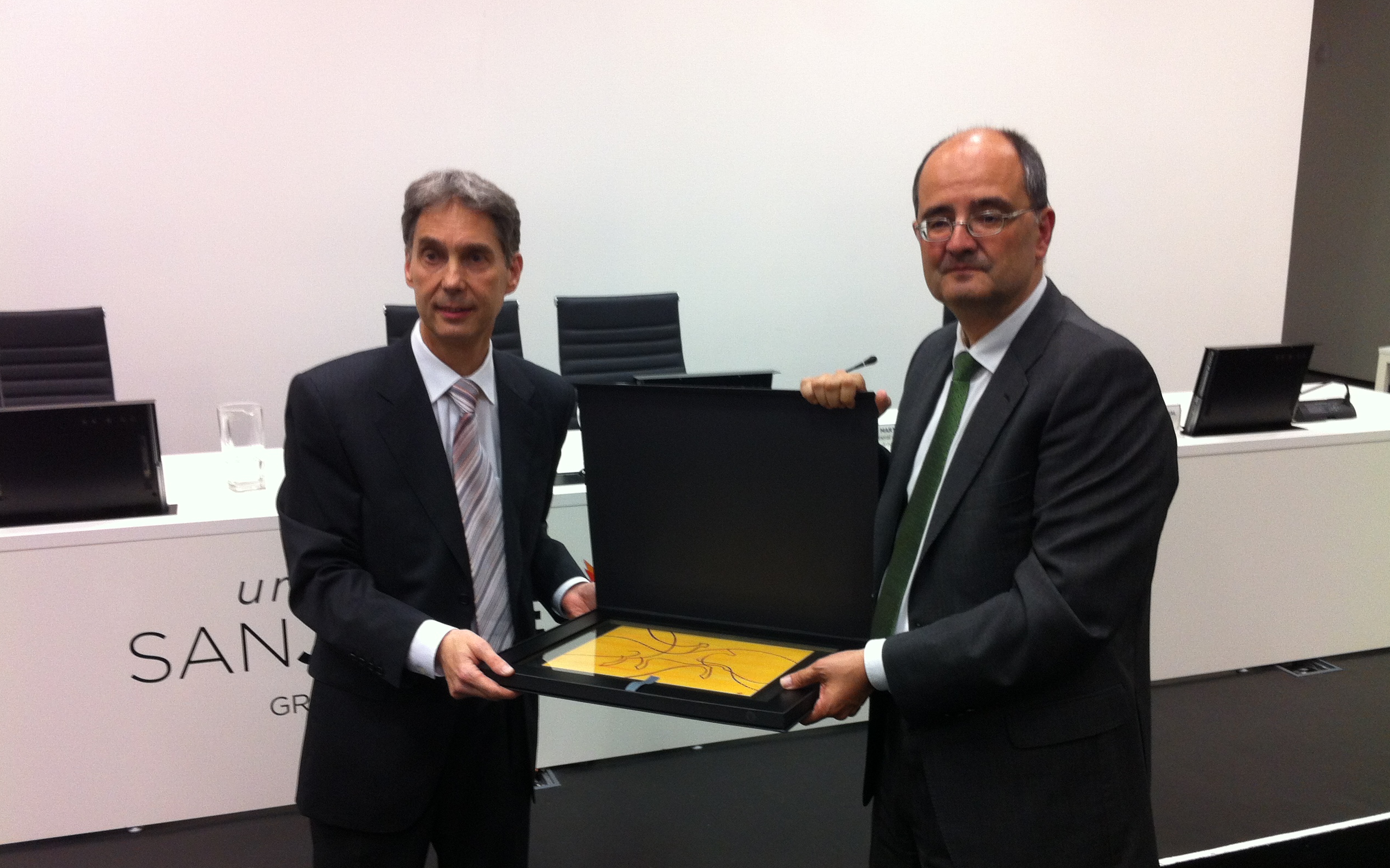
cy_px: 505
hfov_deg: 51.5
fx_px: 1439
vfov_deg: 33.5
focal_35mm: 38
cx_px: 690
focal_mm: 3.85
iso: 125
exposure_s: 1/15
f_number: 2.8
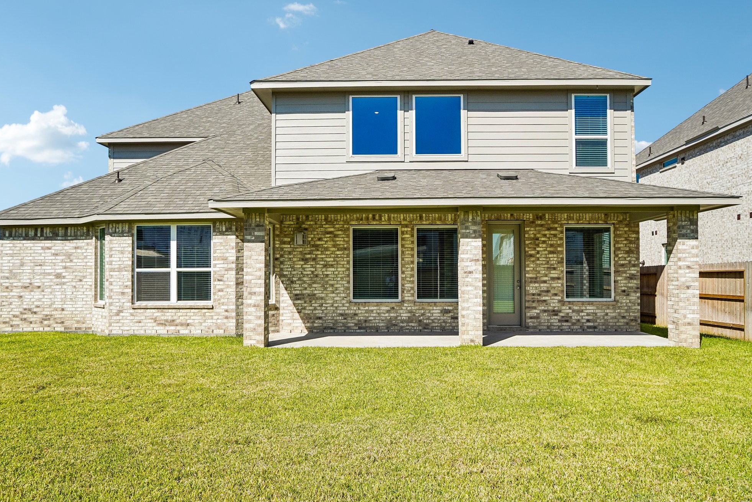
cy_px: 243
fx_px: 522
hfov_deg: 71.5
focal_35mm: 25
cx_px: 361
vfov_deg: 51.3
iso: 500
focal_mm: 24
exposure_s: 1/2000
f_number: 8
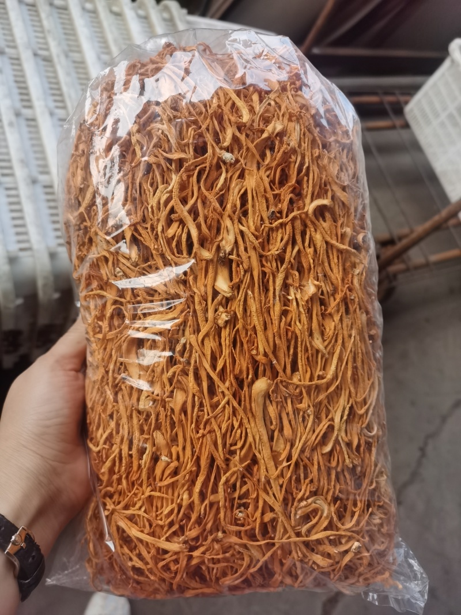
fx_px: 480
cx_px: 230
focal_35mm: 27
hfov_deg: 51.3
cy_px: 308
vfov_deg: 65.3
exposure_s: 1/310
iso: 50
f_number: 1.8
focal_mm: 5.58
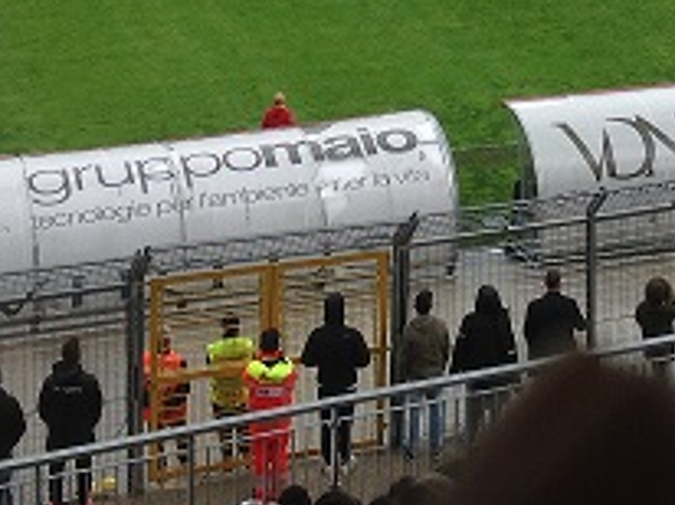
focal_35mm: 110
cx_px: 439
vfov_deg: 13.0
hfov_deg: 17.9
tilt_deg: -11.8
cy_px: -134
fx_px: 2142
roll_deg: -2.6
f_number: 2.4
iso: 50
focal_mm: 4.28
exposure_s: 1/530
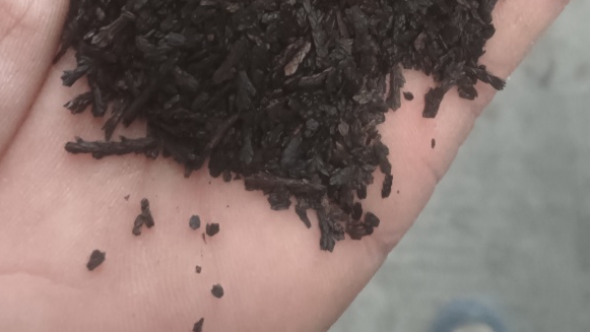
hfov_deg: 38.3
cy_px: -176
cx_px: 360
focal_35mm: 54
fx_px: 845
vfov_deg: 19.2
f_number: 2.2
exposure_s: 1/20
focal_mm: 3.66
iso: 3735
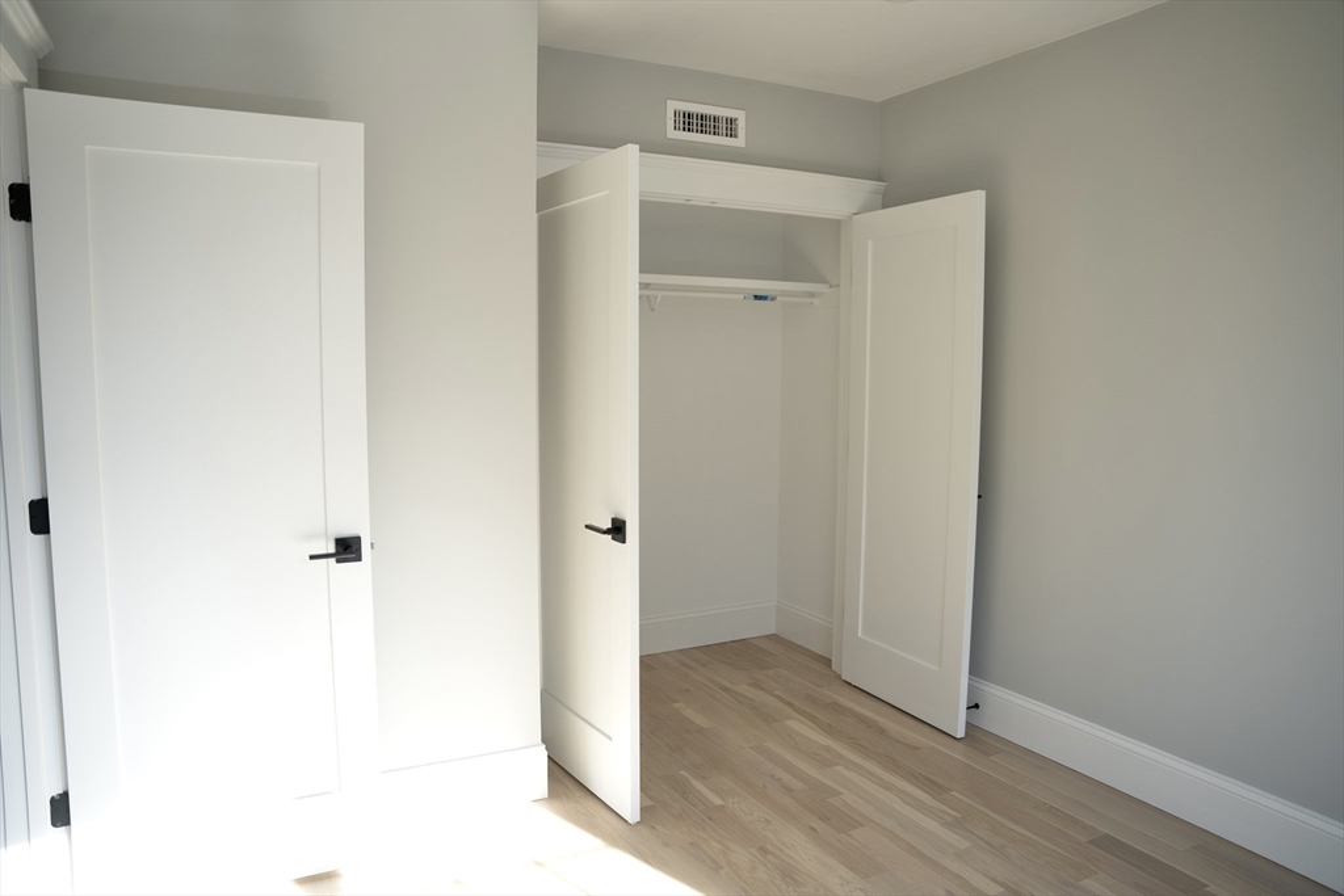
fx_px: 896
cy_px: 448
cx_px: 672
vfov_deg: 53.1
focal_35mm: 24
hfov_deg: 73.7
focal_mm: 24
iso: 125
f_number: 2.8
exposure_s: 1/250
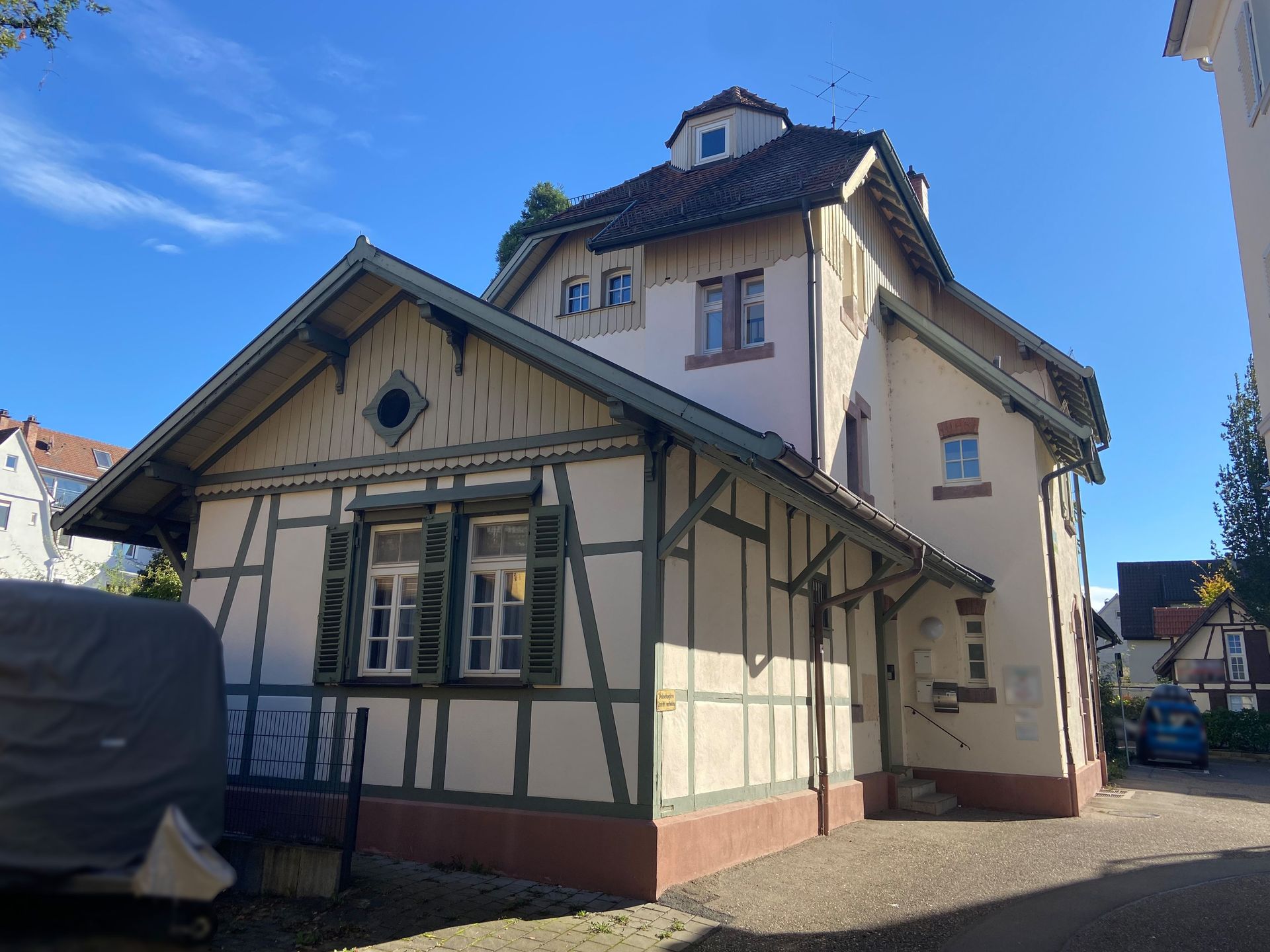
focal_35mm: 26
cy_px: 476
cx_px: 635
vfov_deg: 53.1
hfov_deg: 67.3
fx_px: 954
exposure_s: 1/1484
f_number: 1.8
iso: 32
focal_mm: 4.25
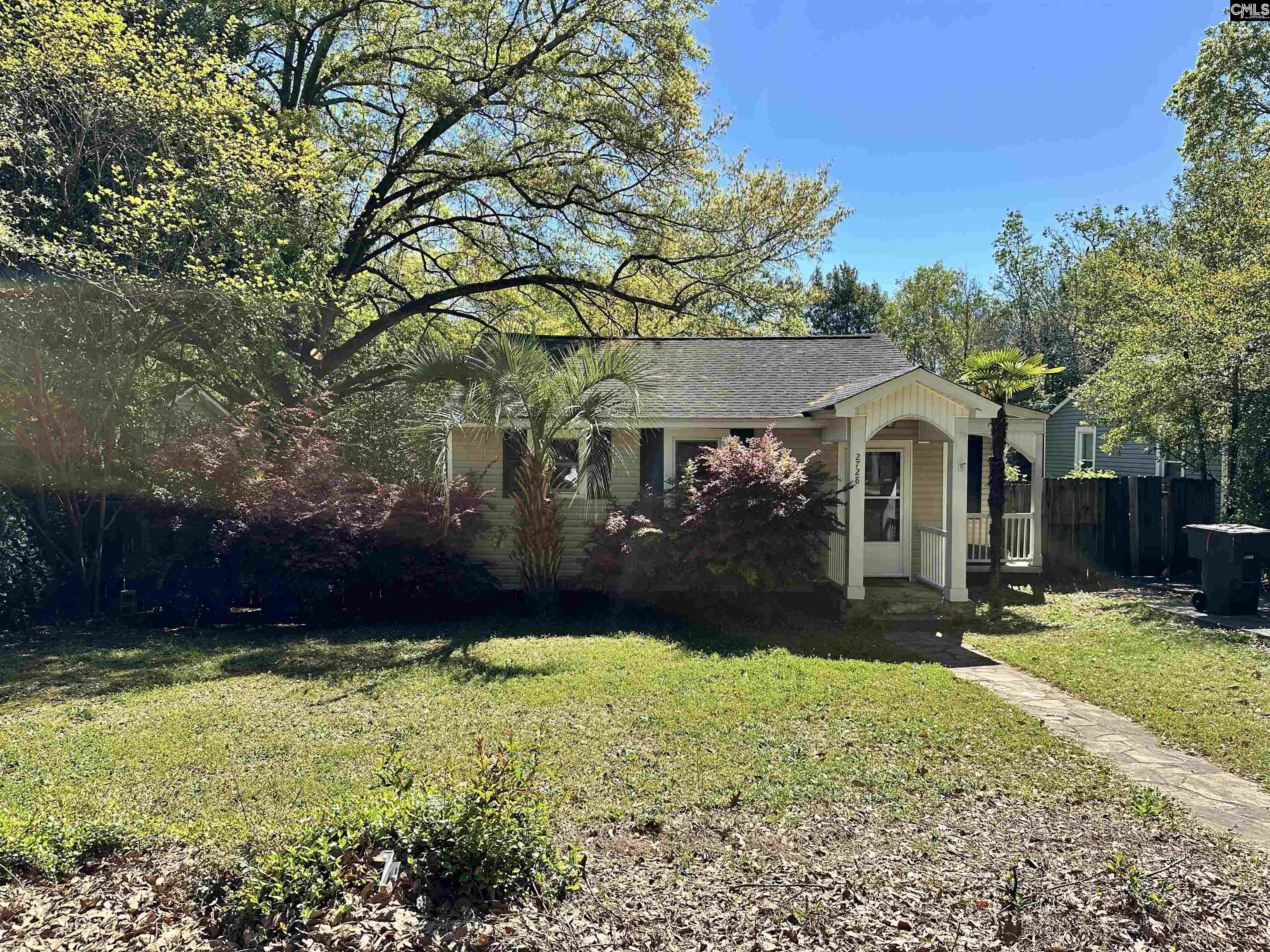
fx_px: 881
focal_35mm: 24
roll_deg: -0.3
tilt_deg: -2.1
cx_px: 635
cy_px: 476
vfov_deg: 56.8
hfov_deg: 71.6
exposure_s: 1/2410
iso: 80
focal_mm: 6.86
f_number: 1.78
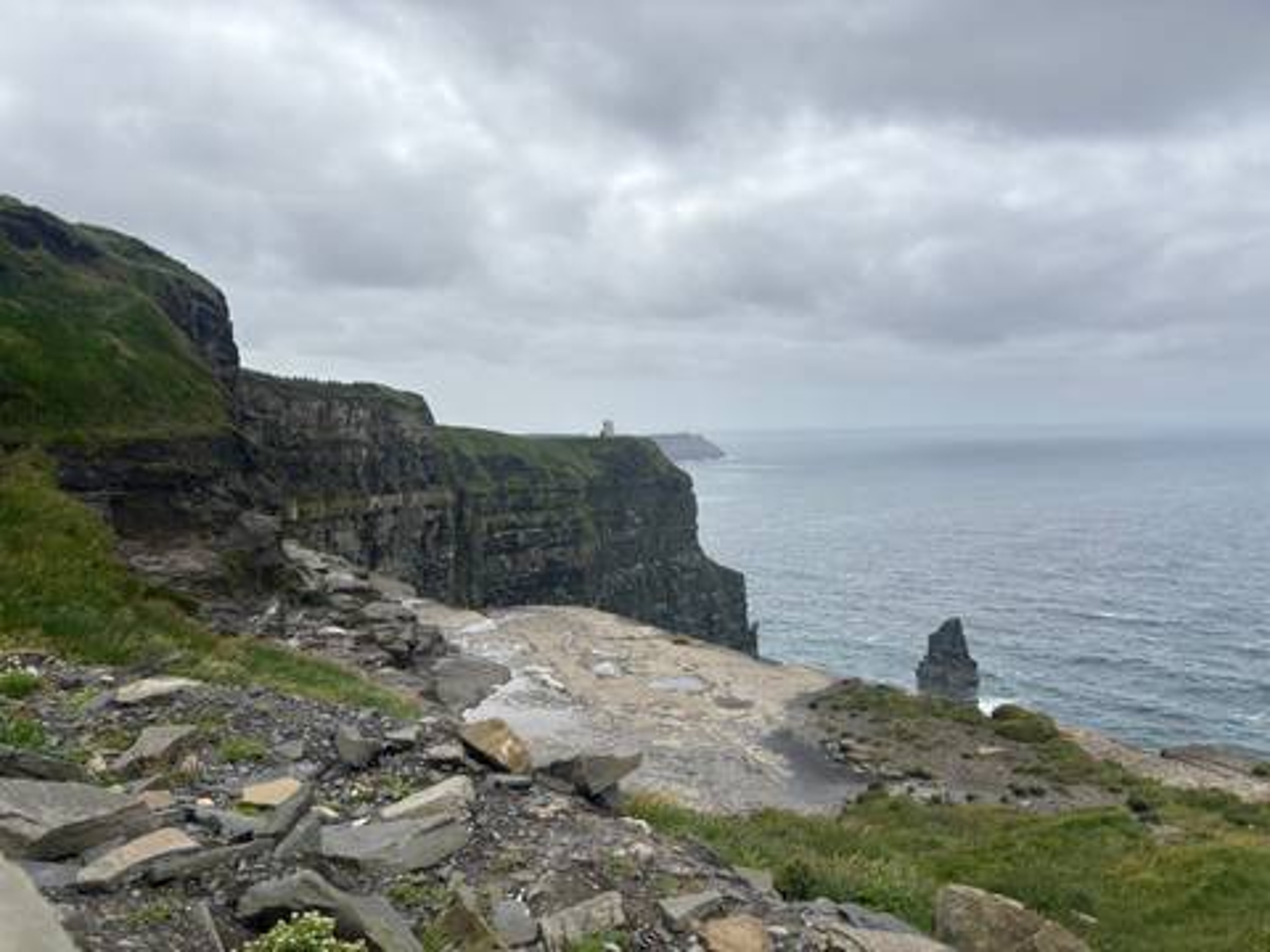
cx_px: 635
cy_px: 476
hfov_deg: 67.3
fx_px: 954
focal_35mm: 26
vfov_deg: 53.1
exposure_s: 1/6329
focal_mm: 5.96
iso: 50
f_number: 1.6
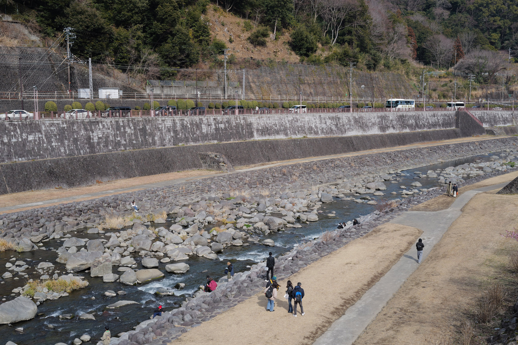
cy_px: 172
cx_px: 259
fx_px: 618
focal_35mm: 43
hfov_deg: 45.5
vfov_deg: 31.2
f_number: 5
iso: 100
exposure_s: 1/400
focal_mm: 43
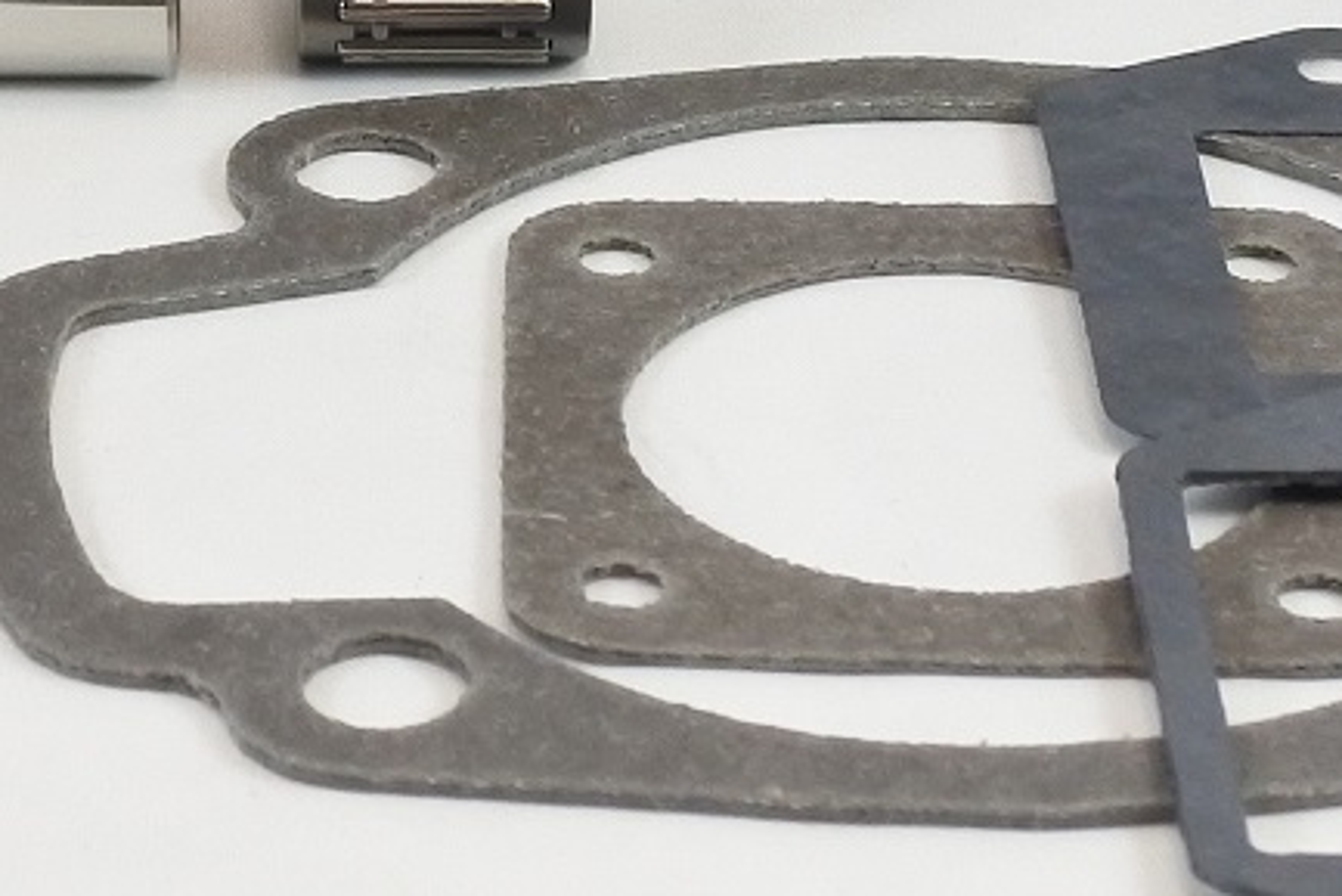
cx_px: 400
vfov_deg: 9.3
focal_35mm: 141
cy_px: -643
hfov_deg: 14.5
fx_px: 5258
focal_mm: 12.6
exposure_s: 1/125
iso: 400
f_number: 3.8
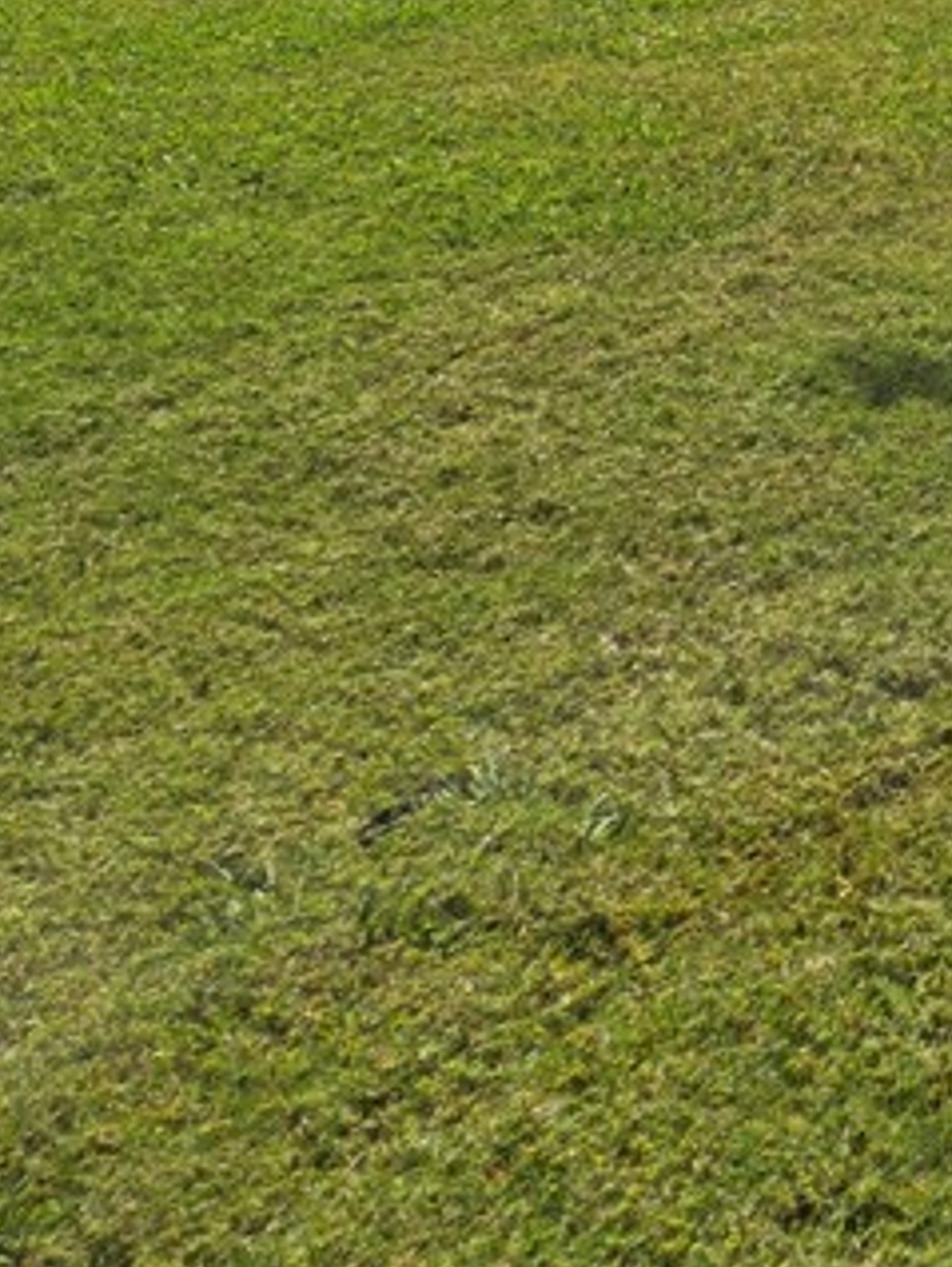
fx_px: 2710
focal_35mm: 74
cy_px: -398
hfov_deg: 18.1
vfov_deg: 23.2
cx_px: 1362
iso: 25
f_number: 1.8
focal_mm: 5.4
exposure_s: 1/2423
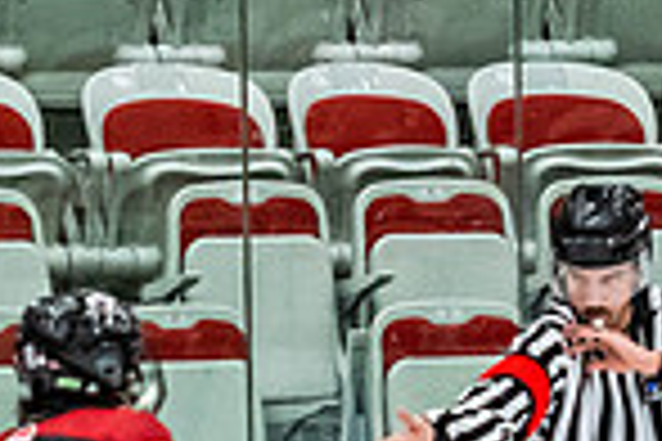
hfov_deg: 2.4
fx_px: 15997
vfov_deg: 1.6
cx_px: -416
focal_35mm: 870
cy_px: 1007
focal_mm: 120
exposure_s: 1/640
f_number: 2.8
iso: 3200
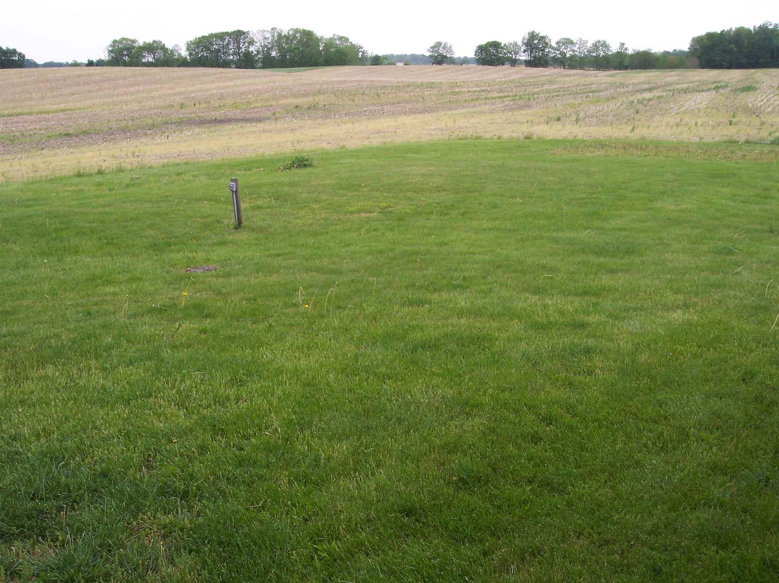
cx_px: 390
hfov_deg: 49.0
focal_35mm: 38
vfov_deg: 37.7
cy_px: 292
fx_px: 855
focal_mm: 8
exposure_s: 1/250
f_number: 4.8
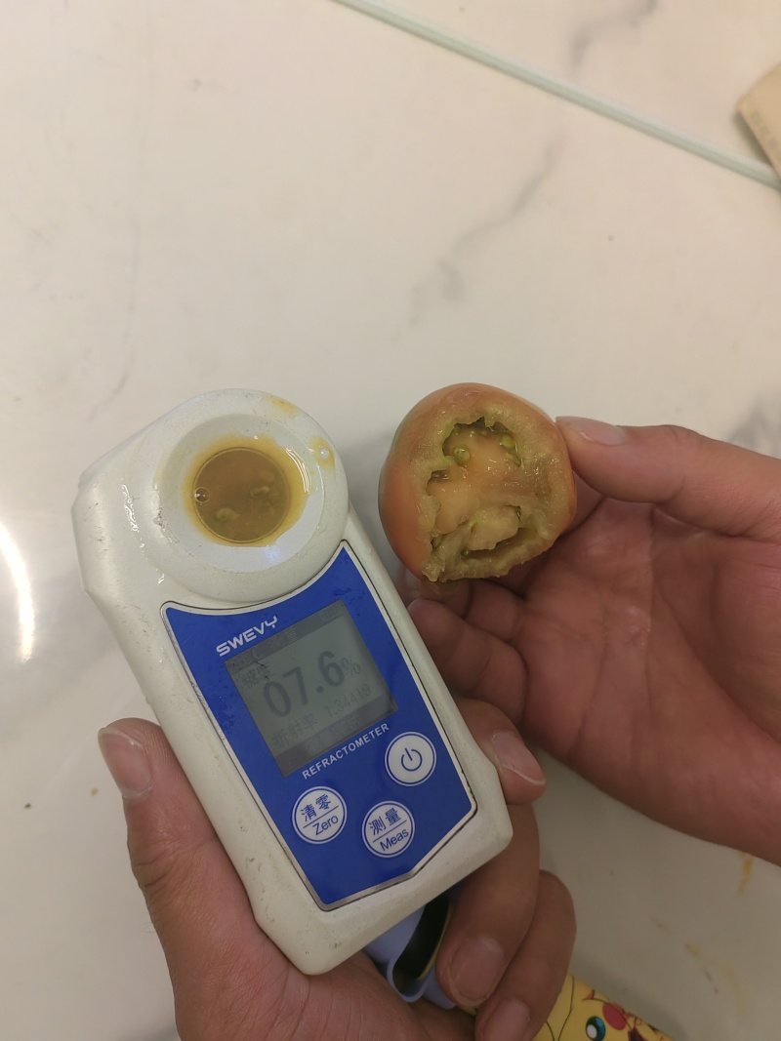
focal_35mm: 27
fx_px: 812
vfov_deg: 65.3
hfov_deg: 51.3
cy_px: 520
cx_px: 390
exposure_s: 1/100
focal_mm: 5.52
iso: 500
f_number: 1.9
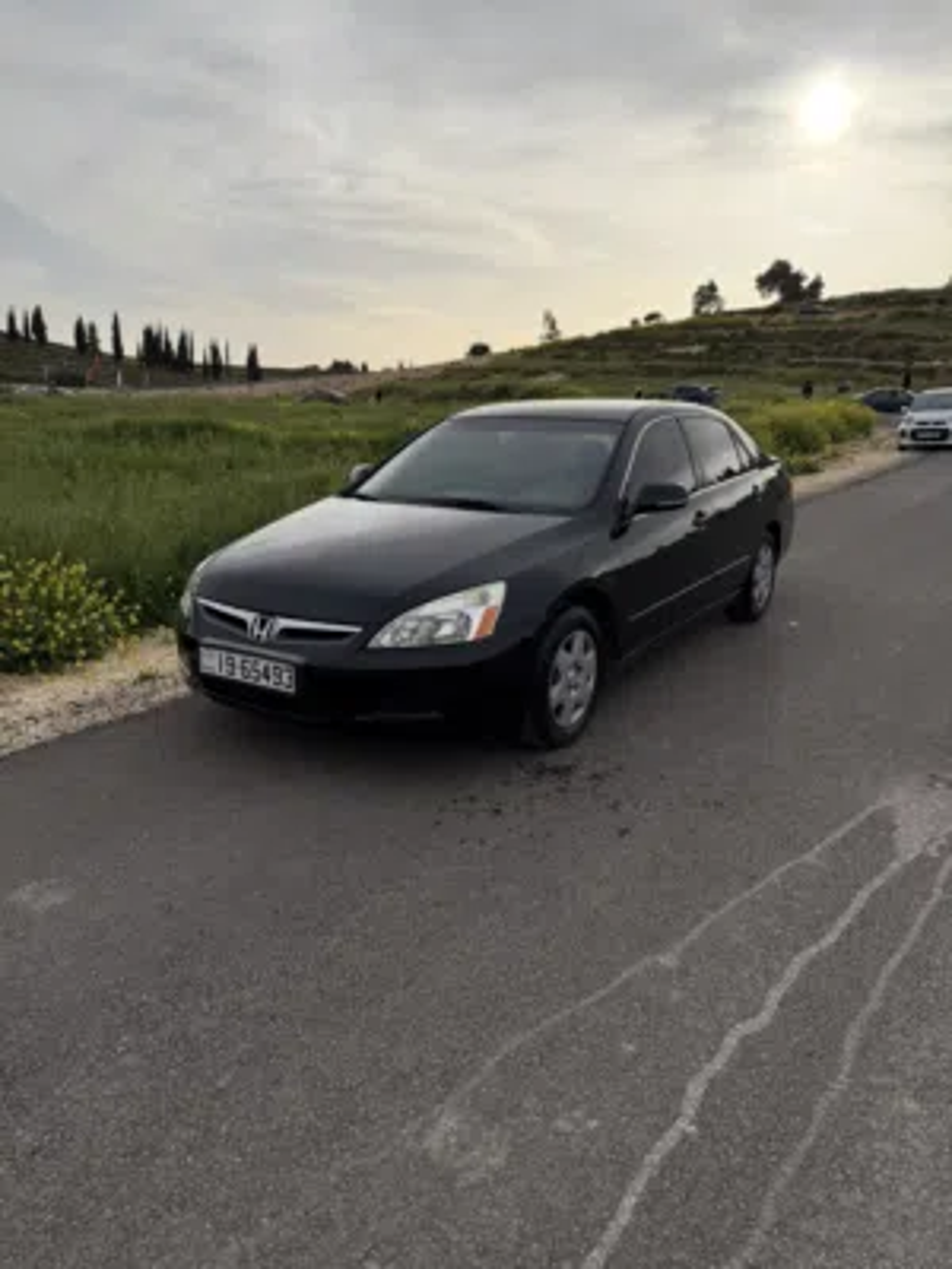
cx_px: 476
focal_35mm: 24
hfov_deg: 56.8
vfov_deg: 71.6
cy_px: 634
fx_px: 880
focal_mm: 6.76
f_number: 1.78
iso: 100
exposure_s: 1/5714
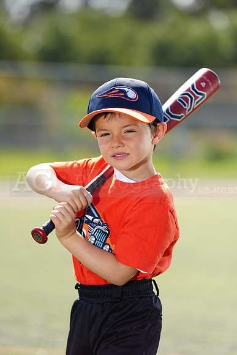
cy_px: 178
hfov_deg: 6.9
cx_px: 118
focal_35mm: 200
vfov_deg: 10.3
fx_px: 1974
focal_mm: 200
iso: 50
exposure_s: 1/250
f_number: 4
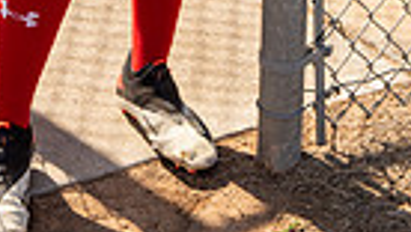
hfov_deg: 14.6
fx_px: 1604
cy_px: -351
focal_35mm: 147
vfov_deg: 7.6
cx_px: 188
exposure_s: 1/200
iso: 100
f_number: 5.6
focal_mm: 43
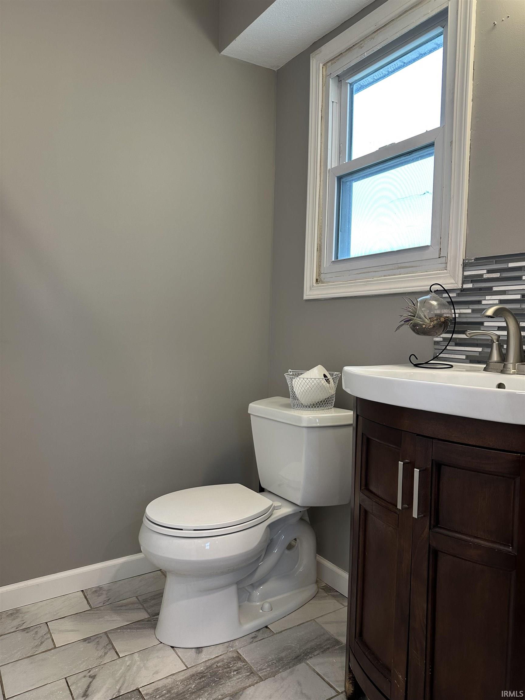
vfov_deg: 71.6
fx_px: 485
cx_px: 262
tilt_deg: -1.0
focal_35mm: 24
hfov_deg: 56.8
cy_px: 350
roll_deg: +0.1
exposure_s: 1/60
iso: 125
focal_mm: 6.86
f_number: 1.78
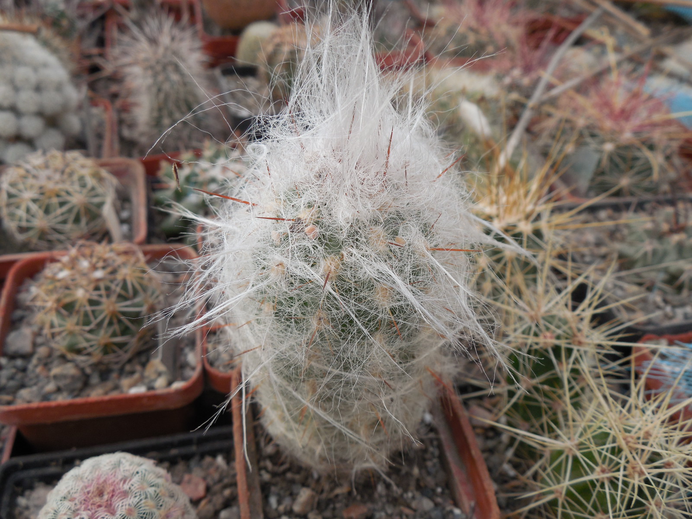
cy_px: 260
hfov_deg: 58.4
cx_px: 346
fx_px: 620
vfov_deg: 45.4
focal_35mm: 31
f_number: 3.6
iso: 125
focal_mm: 5.6
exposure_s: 1/80
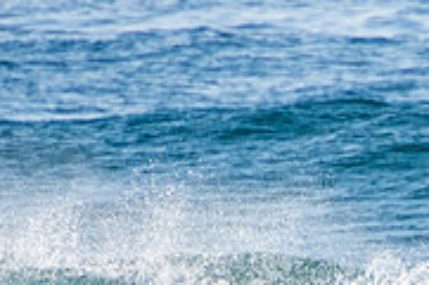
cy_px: 338
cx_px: 495
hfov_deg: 1.1
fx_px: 22923
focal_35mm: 1927
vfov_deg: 0.7
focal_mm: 400
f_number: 5.6
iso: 280
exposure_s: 1/2000
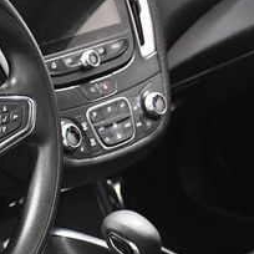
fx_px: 1129
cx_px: -62
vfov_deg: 12.8
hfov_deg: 12.5
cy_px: 154
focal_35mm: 136
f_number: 4.5
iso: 2500
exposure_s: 1/80
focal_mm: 34
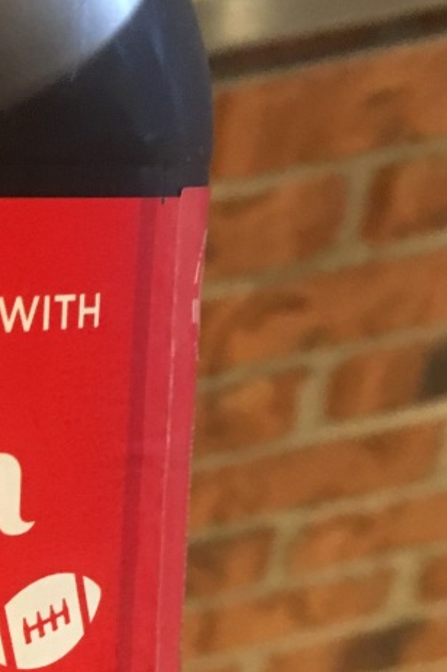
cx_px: -192
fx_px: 1660
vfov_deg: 22.4
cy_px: 591
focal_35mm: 89
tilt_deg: -49.6
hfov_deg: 14.5
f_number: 2.2
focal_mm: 4.15
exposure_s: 1/30
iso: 200
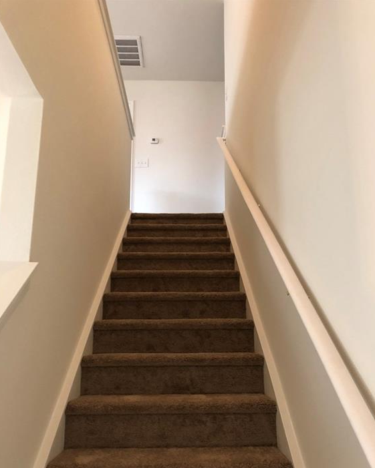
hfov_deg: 47.1
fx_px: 430
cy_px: 255
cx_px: 189
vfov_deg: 57.1
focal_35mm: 31
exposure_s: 1/60
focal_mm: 3.99
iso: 250
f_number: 1.8
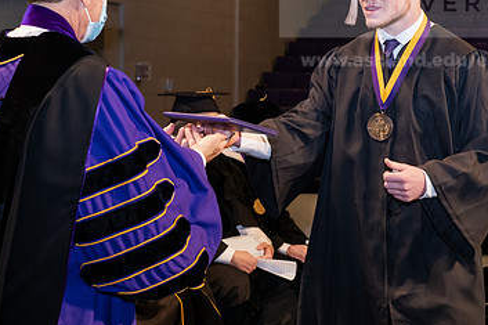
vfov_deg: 13.4
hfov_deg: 20.0
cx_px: 238
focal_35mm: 102
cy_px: 89
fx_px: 1382
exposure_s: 1/200
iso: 1600
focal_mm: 62
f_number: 6.3
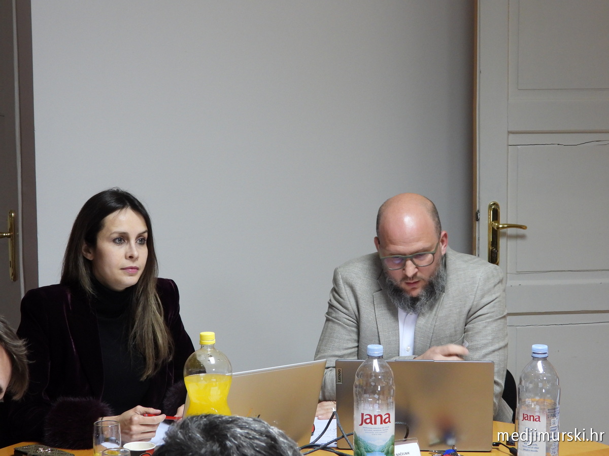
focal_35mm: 85
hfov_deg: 23.0
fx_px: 1495
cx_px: 304
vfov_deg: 17.4
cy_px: 228
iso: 400
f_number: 3.5
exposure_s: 1/20
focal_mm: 15.3
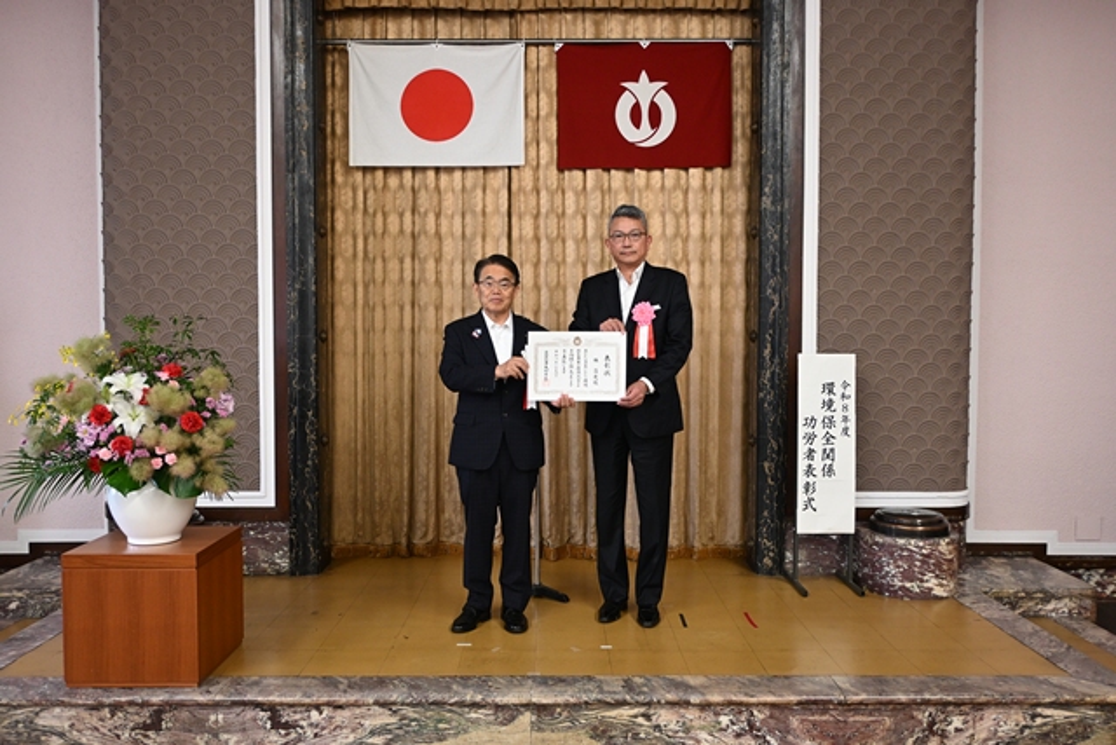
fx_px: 930
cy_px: 372
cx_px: 558
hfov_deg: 61.9
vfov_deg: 43.6
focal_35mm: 30
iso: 1000
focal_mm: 20
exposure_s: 1/30
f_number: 3.8
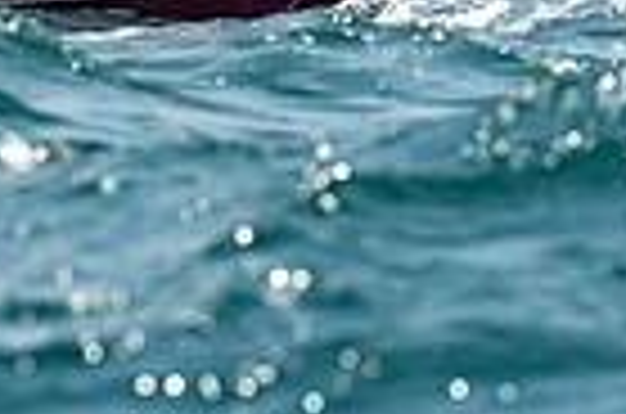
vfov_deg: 1.6
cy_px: -266
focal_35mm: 854
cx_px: 9
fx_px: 14816
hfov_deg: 2.4
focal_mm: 200
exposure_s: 1/3200
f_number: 5
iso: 320
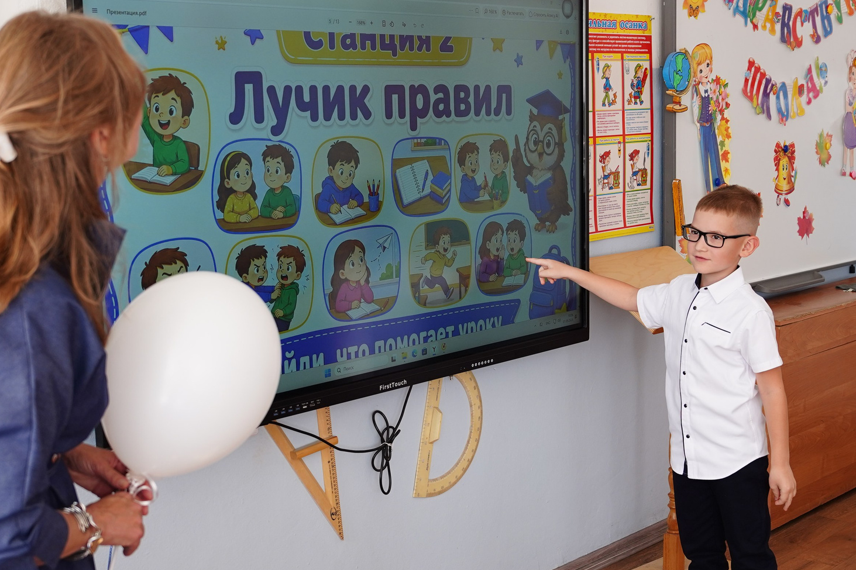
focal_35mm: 56
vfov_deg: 24.1
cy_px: 346
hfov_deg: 35.6
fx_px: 1331
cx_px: 436
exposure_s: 1/320
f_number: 3.5
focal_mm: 32
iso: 500
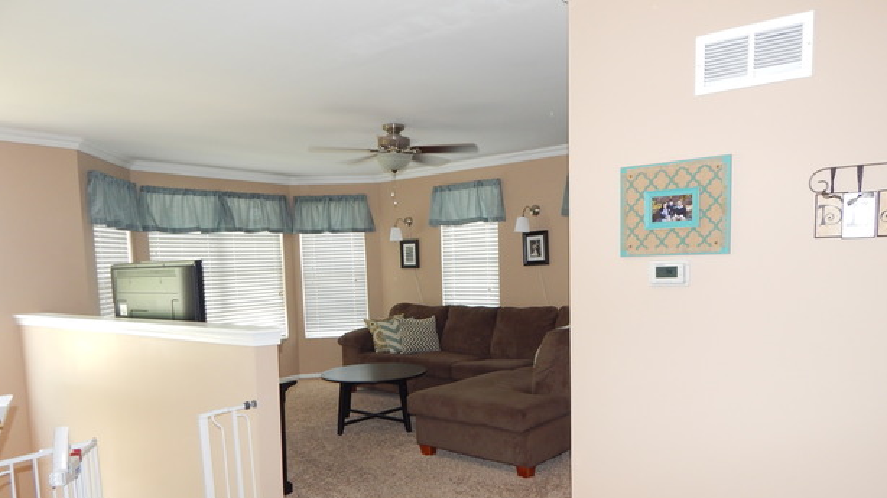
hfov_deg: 74.1
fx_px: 588
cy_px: 323
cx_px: 439
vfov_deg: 45.4
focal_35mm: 25
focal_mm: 4
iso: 200
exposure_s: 1/30
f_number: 3
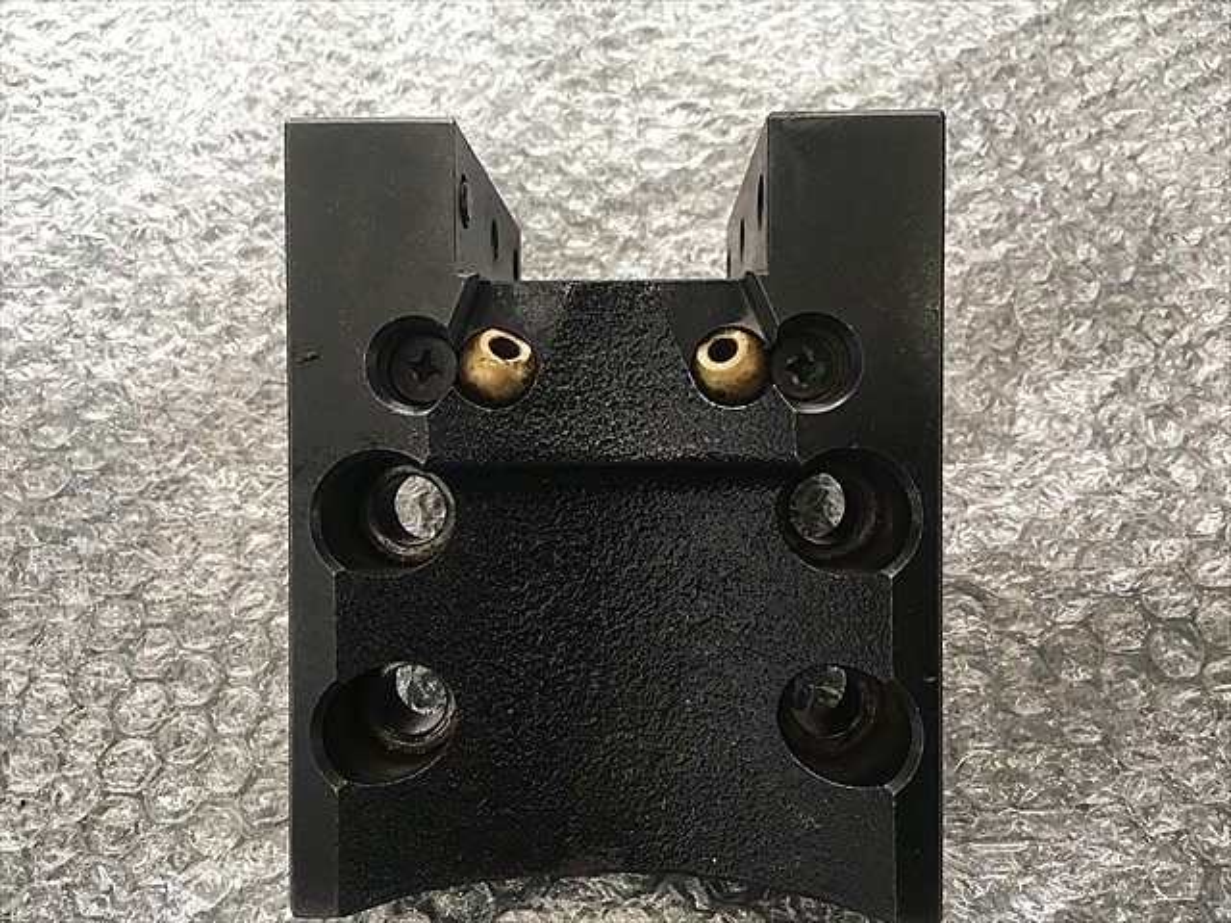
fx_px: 1031
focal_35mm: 29
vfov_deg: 48.2
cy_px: 462
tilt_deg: -61.8
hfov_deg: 61.7
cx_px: 616
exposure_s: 1/30
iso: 32
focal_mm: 4.15
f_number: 2.2
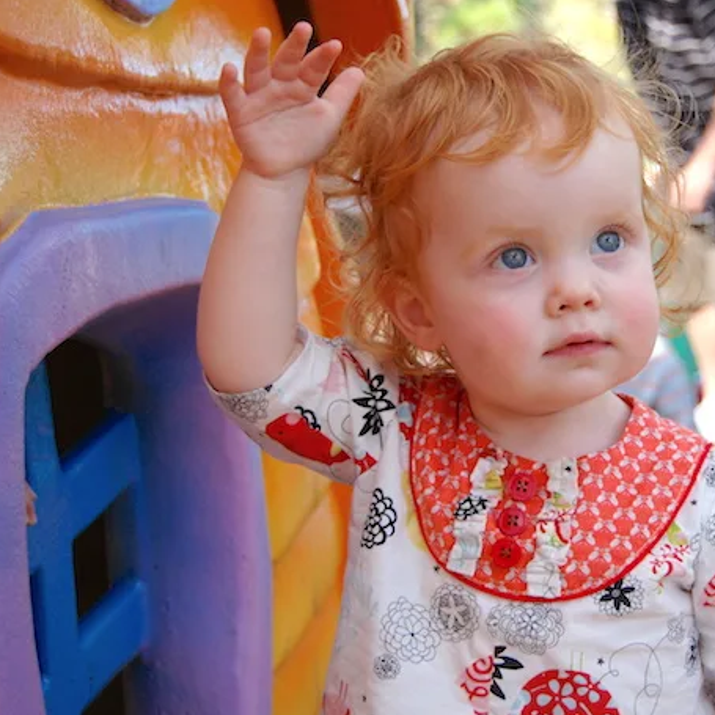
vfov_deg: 25.5
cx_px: 468
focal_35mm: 68
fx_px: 1581
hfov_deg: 25.4
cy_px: 360
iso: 400
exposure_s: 1/400
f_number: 4.8
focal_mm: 35
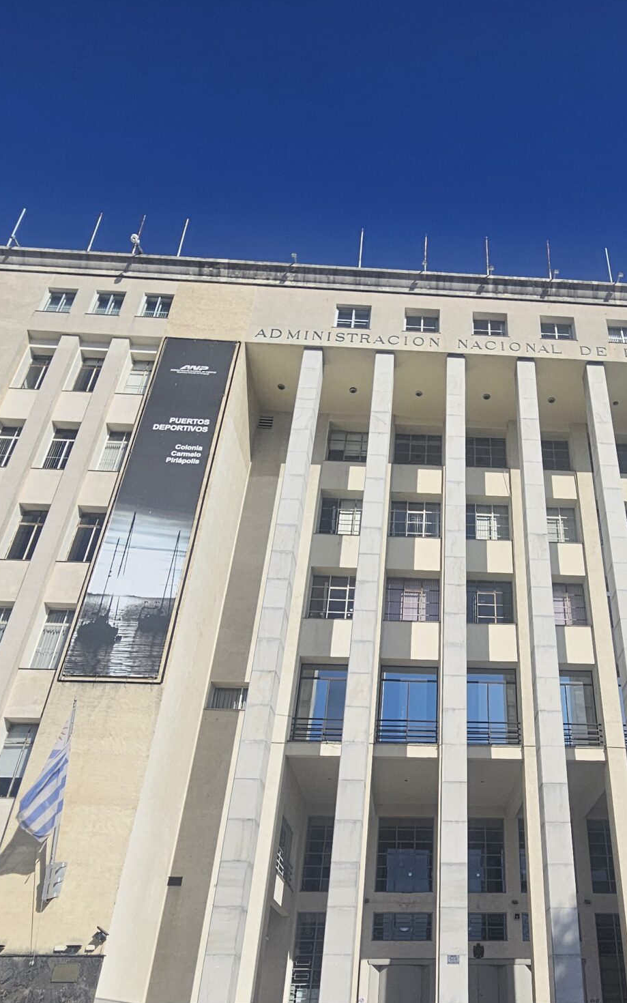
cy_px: 618
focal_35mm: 24
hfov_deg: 48.6
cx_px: 486
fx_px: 656
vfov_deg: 73.7
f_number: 2.2
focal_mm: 2.2
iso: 50
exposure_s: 1/4420
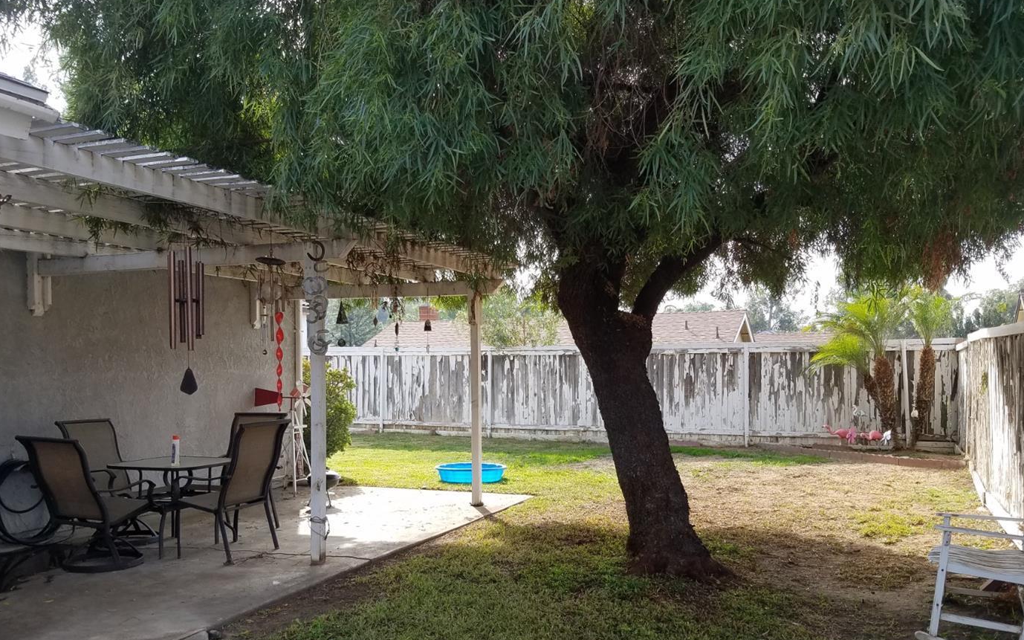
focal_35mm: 30
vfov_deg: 41.7
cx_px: 517
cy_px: 373
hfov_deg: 62.9
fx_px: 837
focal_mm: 4.2
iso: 50
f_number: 1.7
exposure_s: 1/479
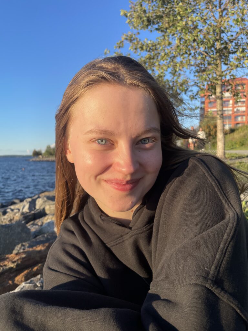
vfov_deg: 67.3
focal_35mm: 26
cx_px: 124
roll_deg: +1.4
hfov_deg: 53.1
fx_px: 248
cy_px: 166
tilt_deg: -1.7
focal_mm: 4.2
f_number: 1.6
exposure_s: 1/1642
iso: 32
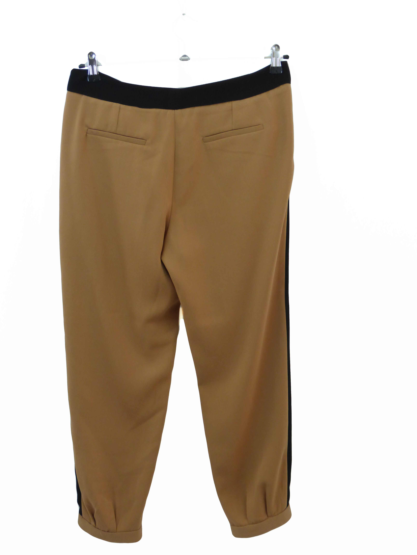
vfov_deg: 46.8
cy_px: 278
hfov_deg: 36.0
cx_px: 208
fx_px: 642
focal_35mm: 40
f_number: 3.9
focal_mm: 6.9
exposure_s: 1/60
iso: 200
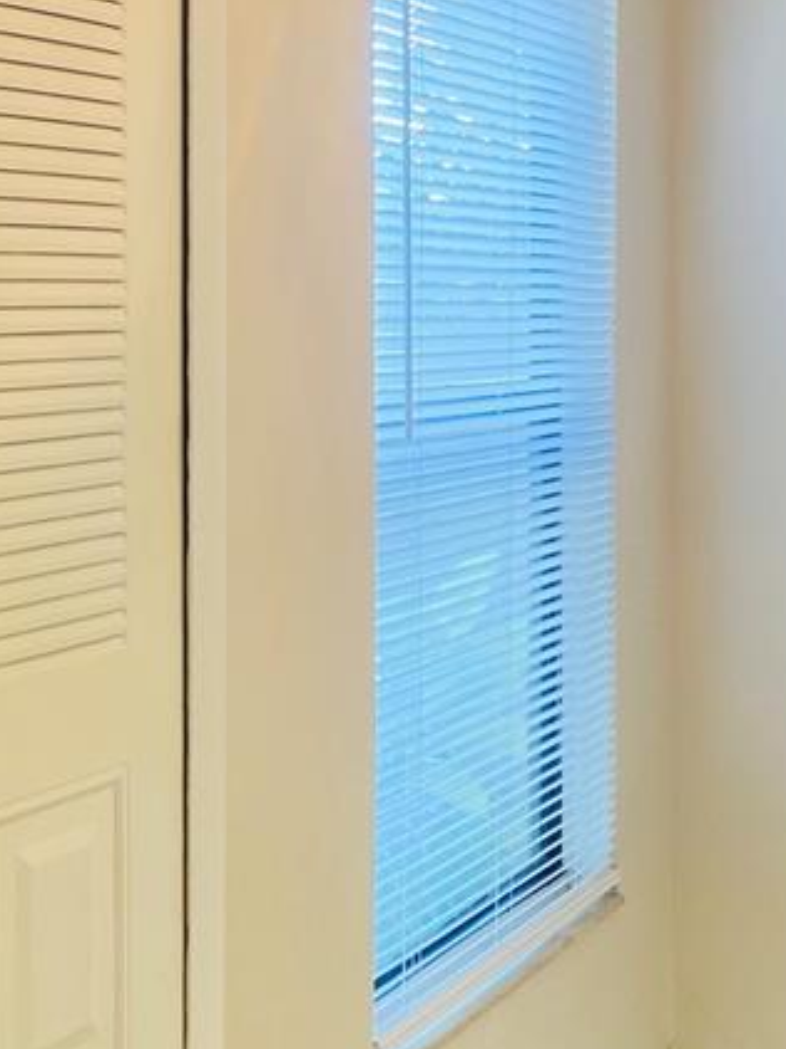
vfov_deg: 26.2
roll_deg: +0.5
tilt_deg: +0.0
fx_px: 2243
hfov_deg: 19.8
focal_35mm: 74
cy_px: 336
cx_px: 510
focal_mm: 4.25
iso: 80
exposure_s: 1/60
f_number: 1.8
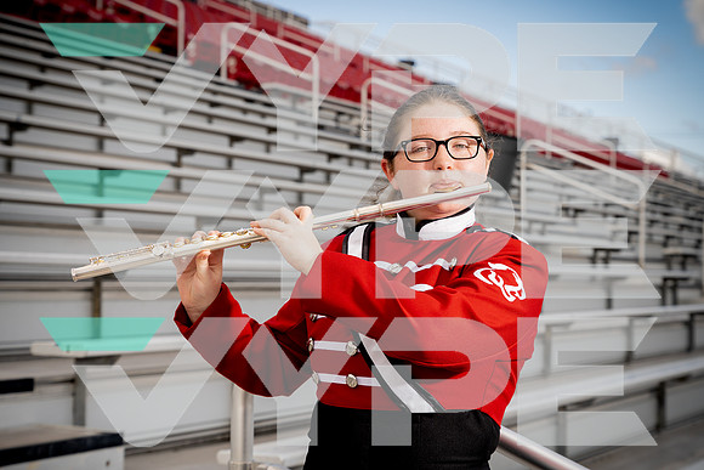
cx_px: 352
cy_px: 235
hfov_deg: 30.5
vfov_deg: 20.6
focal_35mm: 66
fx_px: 1291
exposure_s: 1/250
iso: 100
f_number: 5
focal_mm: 66
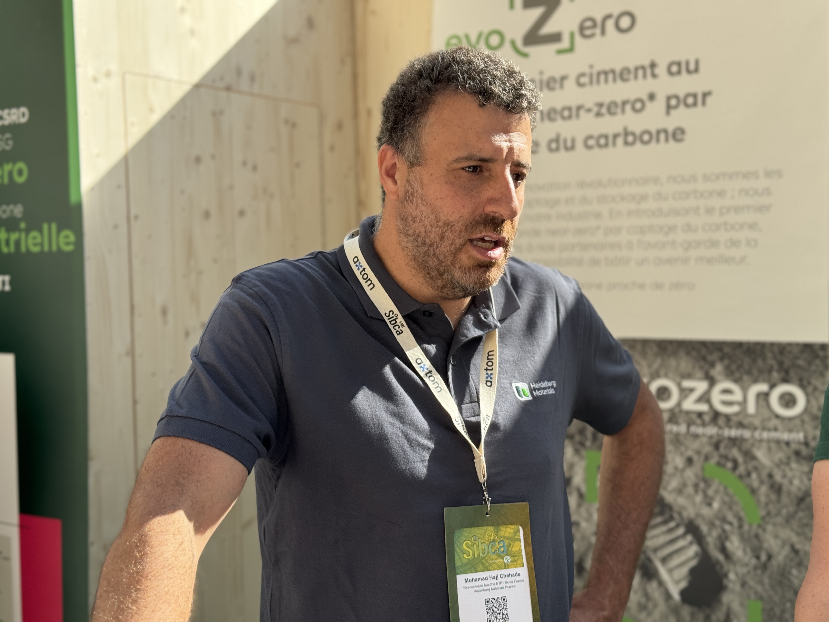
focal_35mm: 48
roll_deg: +1.0
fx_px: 1150
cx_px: 414
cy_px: 311
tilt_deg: -2.1
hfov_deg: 39.7
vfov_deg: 30.3
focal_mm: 6.76
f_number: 1.78
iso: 64
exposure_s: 1/952
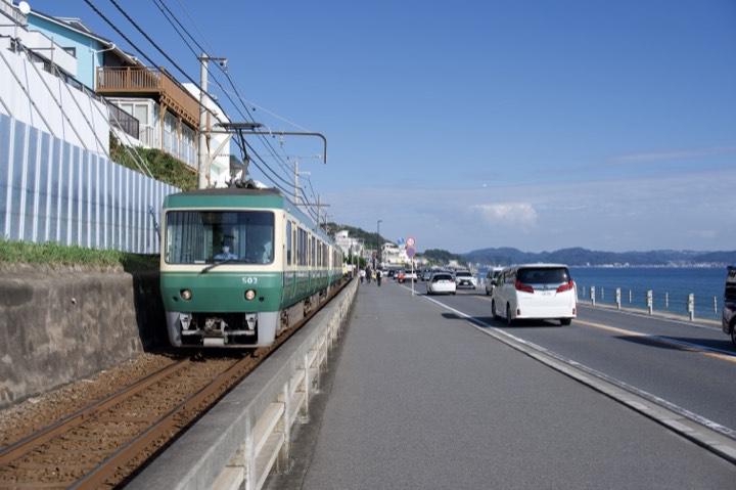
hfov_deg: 48.5
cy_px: 245
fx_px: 817
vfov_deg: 33.4
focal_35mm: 40
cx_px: 368
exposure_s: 1/800
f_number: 5
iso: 100
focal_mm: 40
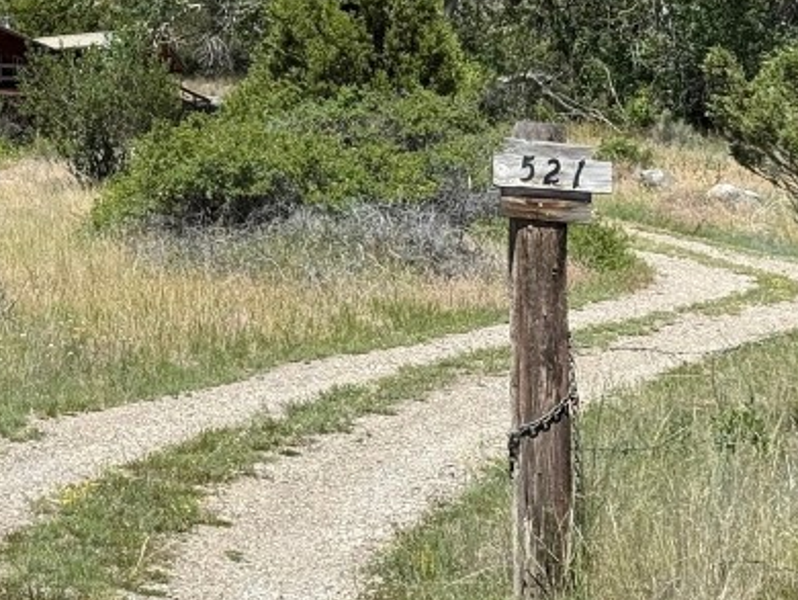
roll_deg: +0.1
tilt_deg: +9.2
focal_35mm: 126
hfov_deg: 15.3
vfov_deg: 11.7
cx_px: -47
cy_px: 104
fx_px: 2906
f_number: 1.78
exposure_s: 1/3226
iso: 64
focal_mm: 6.76
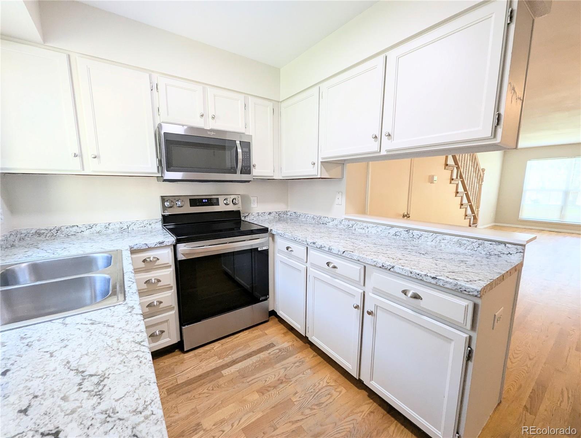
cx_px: 290
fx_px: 218
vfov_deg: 90.1
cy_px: 219
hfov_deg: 106.1
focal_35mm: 13
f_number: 2.2
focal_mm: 1.95
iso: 80
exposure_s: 1/60
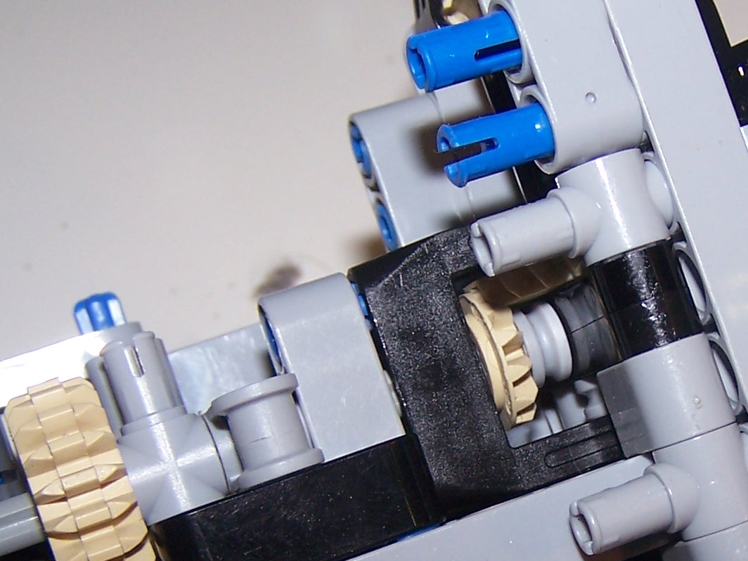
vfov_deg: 16.0
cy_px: 446
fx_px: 1988
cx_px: 664
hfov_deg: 20.9
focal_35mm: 92
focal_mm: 6.3
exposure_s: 1/60
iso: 80
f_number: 2.8
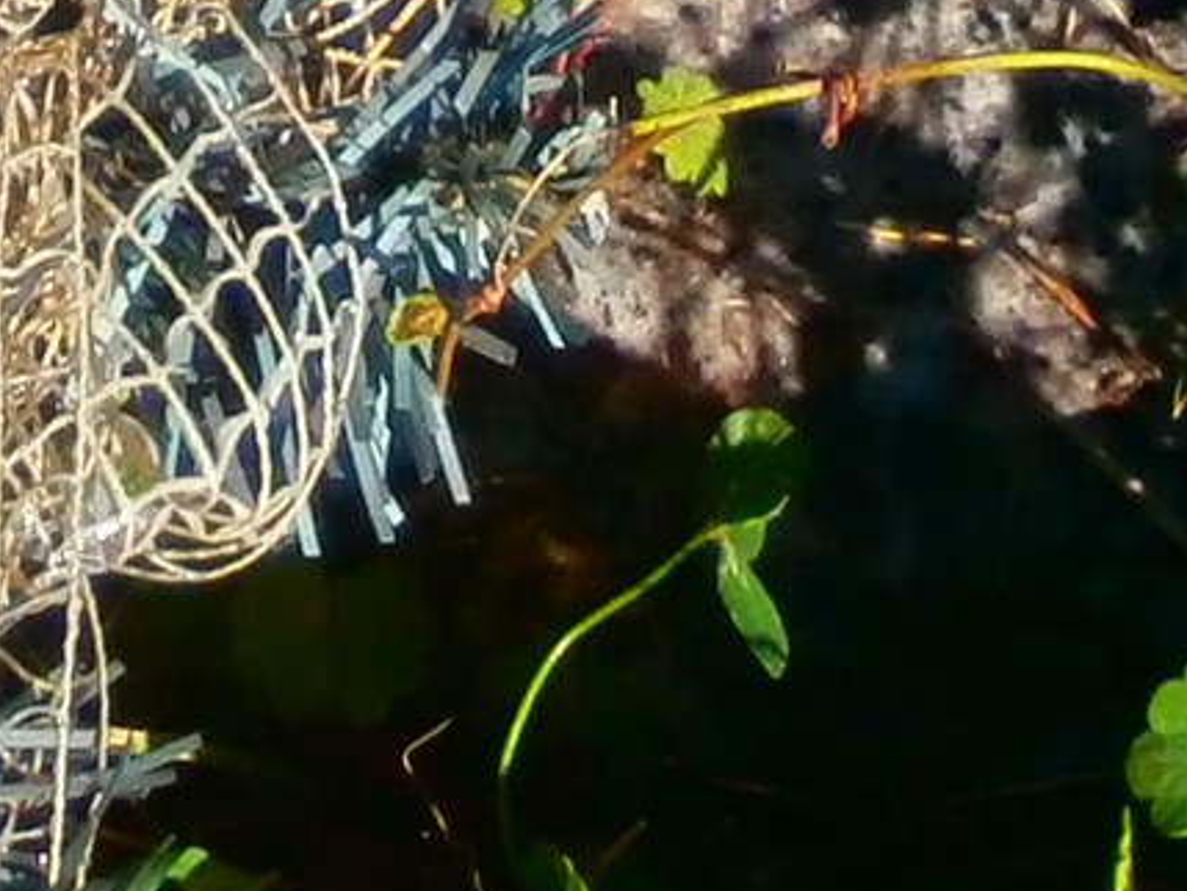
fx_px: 11250
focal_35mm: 328
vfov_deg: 4.3
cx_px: -68
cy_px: -1981
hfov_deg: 6.0
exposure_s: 1/500
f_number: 4.2
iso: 100
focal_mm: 8.29
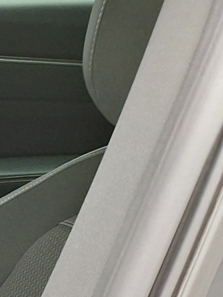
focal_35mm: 121
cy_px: 406
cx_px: -548
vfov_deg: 15.4
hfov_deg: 8.8
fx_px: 1039
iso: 200
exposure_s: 1/50
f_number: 1.8
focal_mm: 5.54
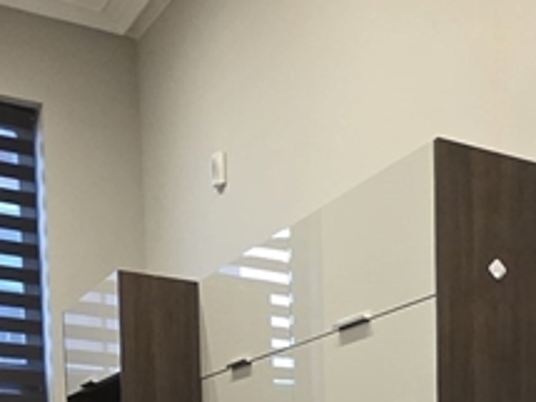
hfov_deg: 28.1
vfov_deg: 20.0
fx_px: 959
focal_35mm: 62
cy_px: 624
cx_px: 603
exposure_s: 1/60
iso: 640
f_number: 1.9
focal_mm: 2.2
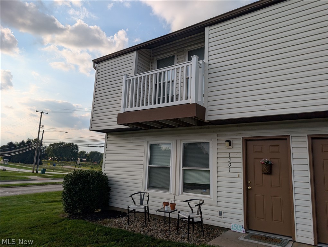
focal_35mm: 24
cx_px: 164
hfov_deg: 71.5
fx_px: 228
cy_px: 124
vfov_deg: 56.9
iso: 22
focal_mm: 6.9
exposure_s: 1/1357
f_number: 1.68
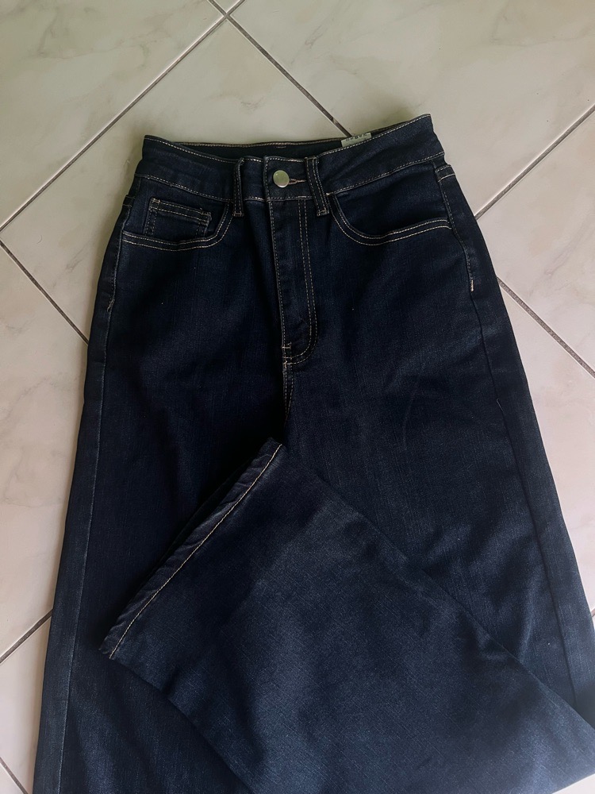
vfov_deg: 67.3
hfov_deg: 53.1
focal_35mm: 26
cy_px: 397
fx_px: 596
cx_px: 298
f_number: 1.5
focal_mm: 5.7
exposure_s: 1/68
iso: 125
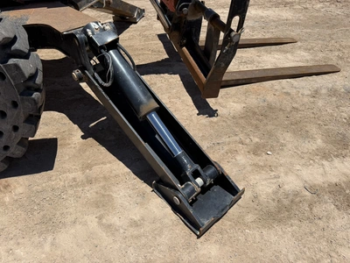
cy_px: 132
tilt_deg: -41.0
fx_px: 243
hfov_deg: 71.6
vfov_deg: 56.8
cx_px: 175
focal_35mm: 24
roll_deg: +1.0
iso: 80
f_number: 1.78
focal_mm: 6.76
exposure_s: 1/6711
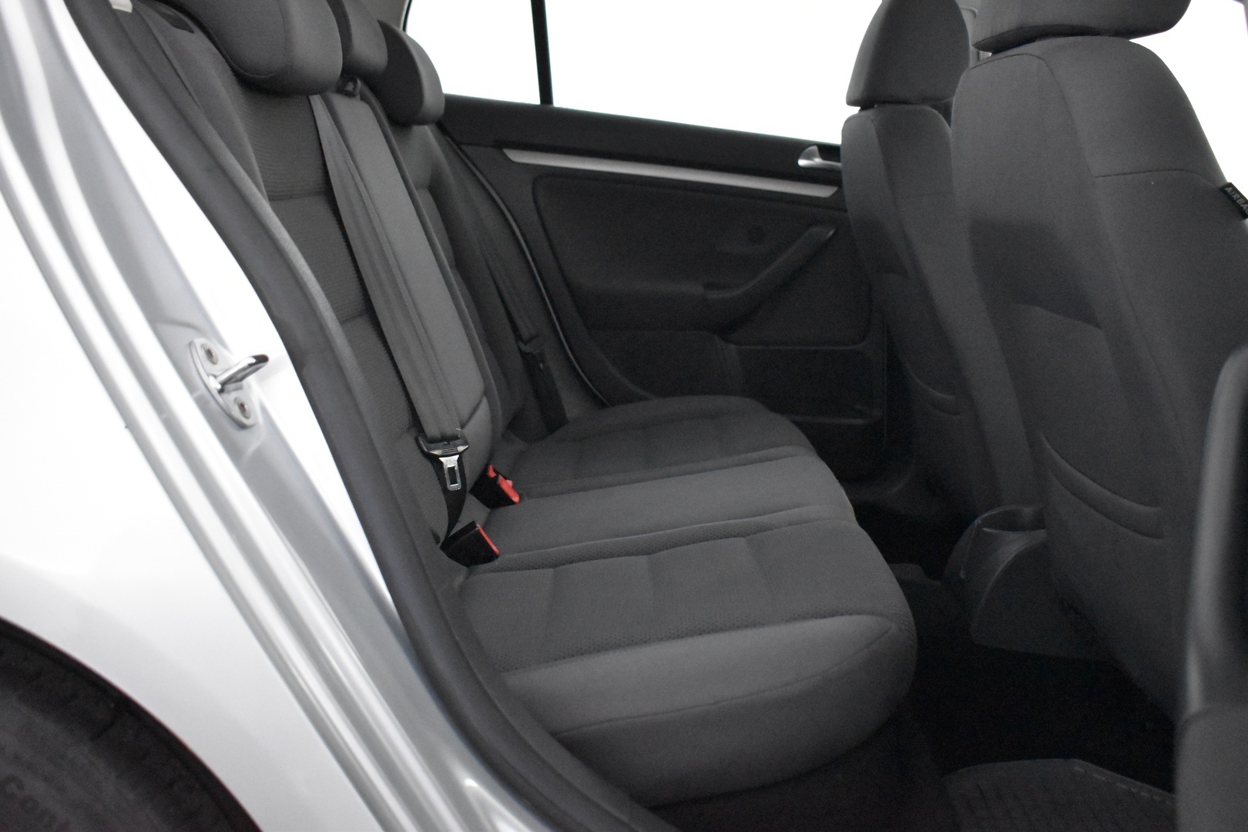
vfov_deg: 36.9
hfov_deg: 53.1
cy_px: 416
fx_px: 1248
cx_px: 624
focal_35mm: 36
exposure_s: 1/60
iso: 9000
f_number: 3.8
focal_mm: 24
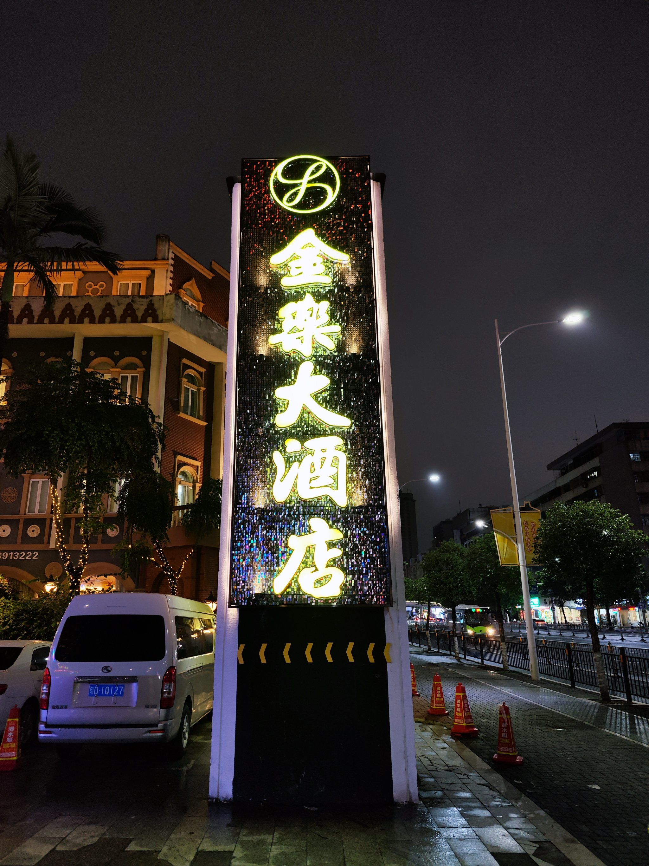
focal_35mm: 23
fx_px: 575
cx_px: 324
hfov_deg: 58.9
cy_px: 433
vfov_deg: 73.9
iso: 185
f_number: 1.9
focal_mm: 8.7
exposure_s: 1/50
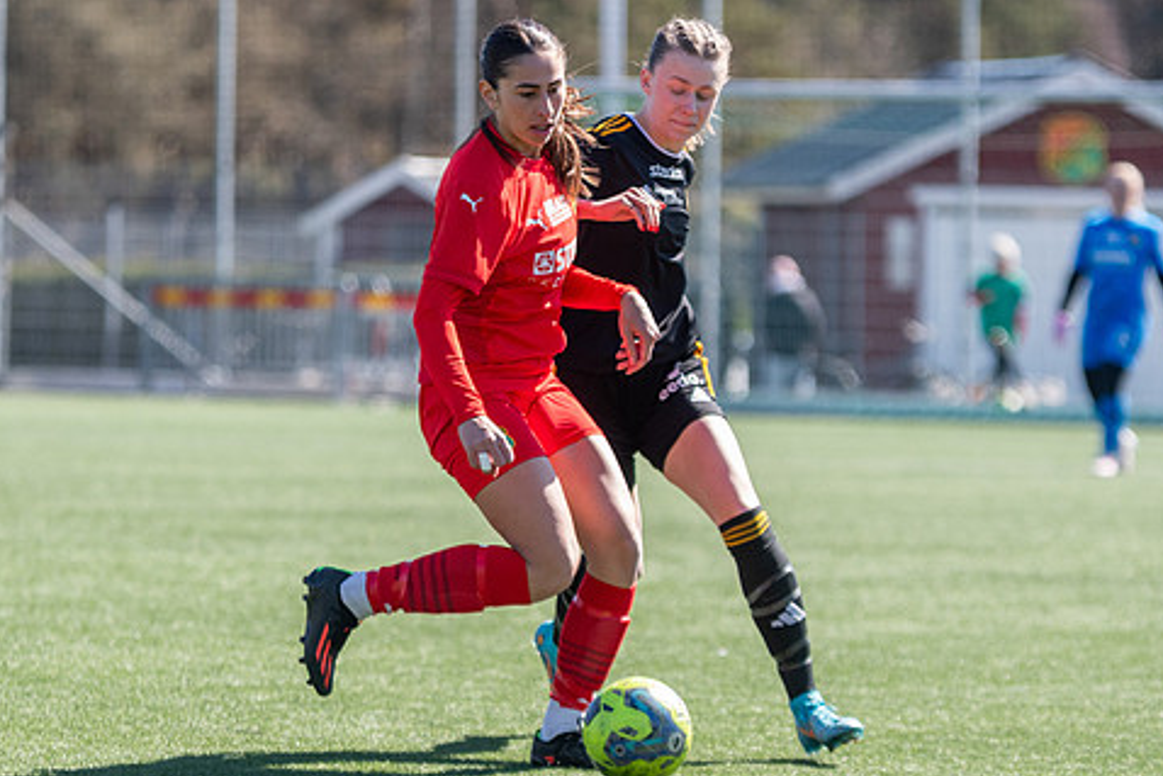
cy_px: 352
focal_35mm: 277
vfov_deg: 5.0
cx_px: 523
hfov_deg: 7.4
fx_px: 8951
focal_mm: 150
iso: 400
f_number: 3.2
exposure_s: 1/2000
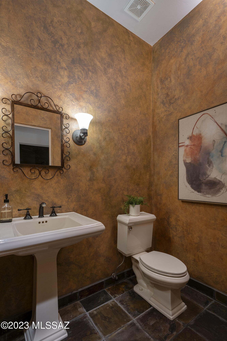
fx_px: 142
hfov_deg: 77.3
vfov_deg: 100.4
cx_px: 114
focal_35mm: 15
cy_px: 170
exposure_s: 1/2.5
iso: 200
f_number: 9
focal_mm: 15
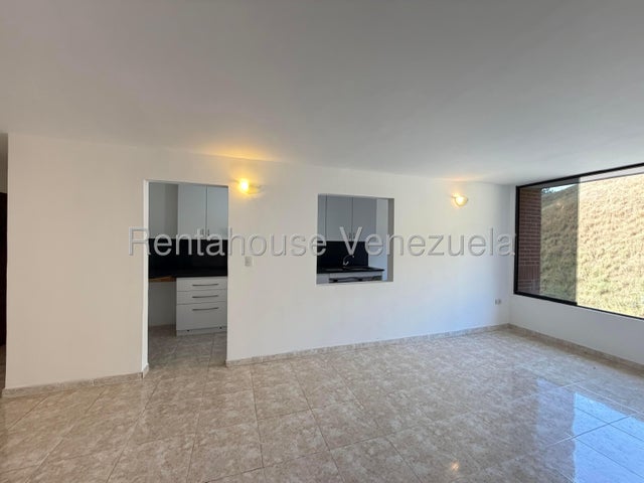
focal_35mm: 14
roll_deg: -0.3
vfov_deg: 85.7
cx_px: 322
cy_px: 242
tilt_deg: -0.5
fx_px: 260
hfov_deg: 102.1
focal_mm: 2.22
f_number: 2.2
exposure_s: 1/120
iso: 320
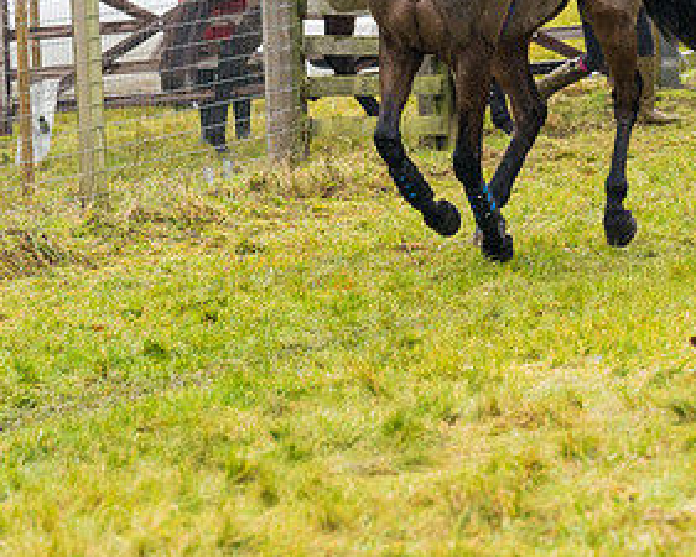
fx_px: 6656
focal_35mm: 323
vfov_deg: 4.8
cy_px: 51
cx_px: 550
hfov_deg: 6.0
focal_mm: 135
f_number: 4
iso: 800
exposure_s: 1/1000
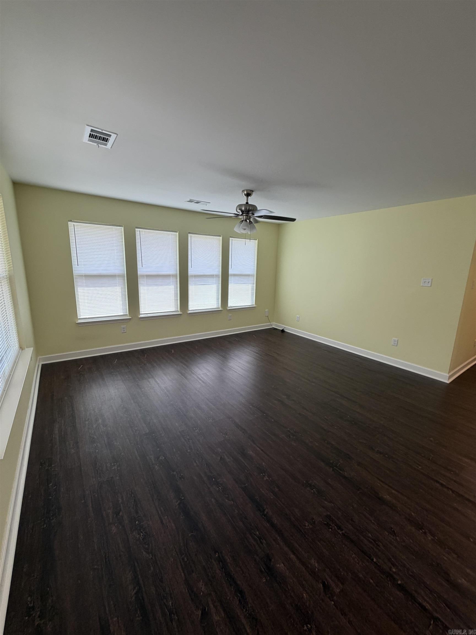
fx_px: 257
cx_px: 238
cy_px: 318
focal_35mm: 14
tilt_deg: -10.3
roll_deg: -1.6
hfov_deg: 85.7
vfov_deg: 102.1
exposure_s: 1/120
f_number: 2.2
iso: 125
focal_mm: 2.22
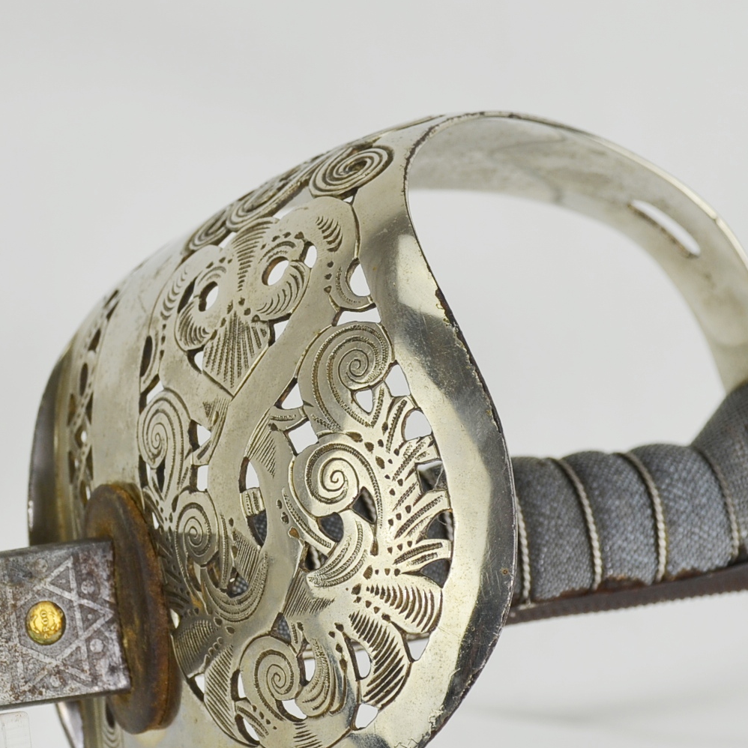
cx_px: 298
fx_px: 3838
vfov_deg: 11.1
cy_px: 495
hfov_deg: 11.1
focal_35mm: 157
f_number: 5.6
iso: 220
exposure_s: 1/125
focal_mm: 50
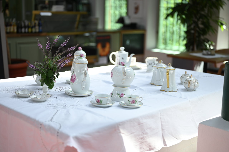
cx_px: 114
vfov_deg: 27.0
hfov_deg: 39.6
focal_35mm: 50
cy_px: 76
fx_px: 318
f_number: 1.8
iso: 100
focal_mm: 50
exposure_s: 1/640
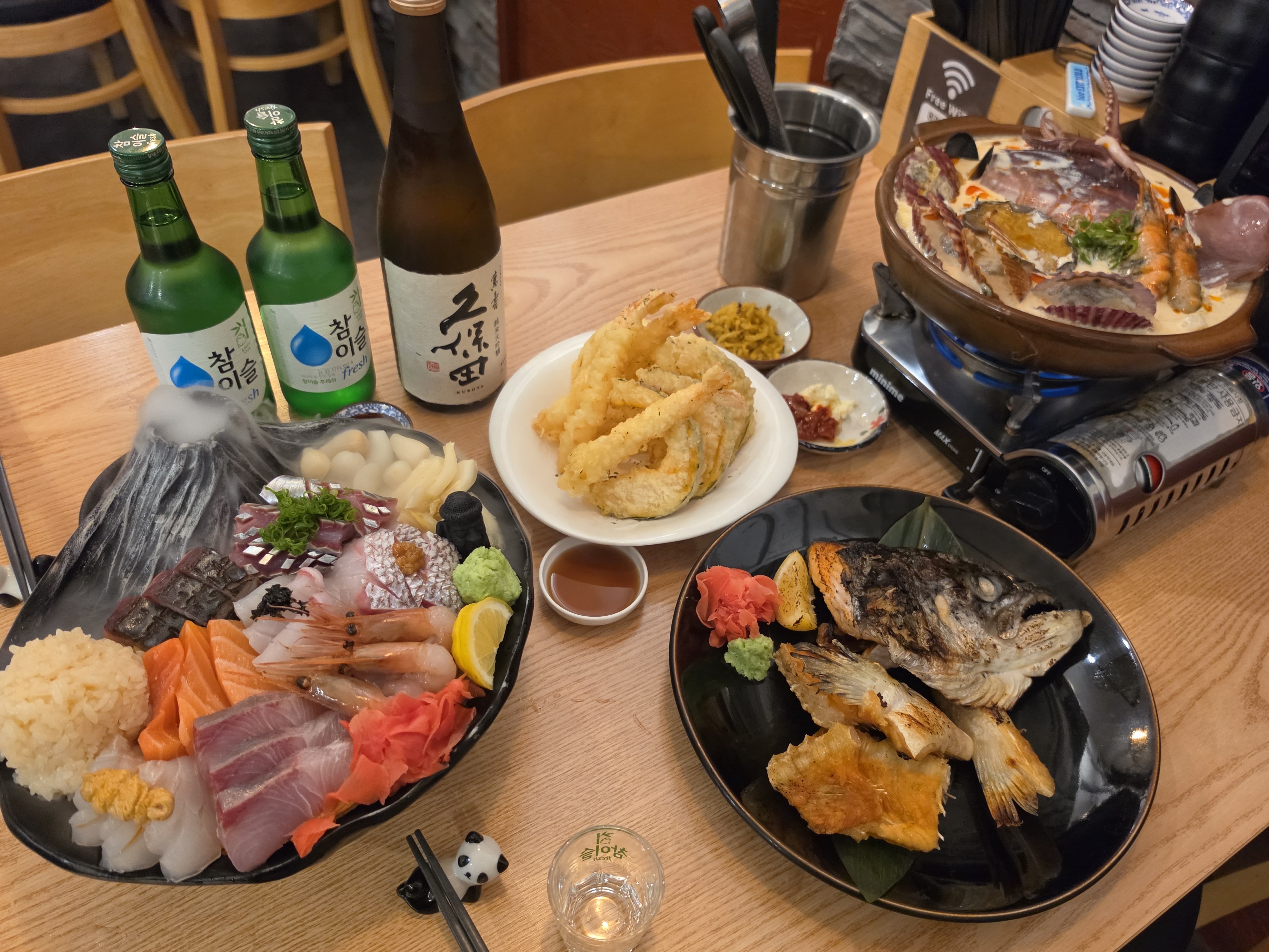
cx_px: 665
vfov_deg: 54.9
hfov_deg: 69.4
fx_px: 916
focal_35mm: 25
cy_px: 487
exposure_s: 1/120
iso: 800
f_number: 1.4
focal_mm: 6.5
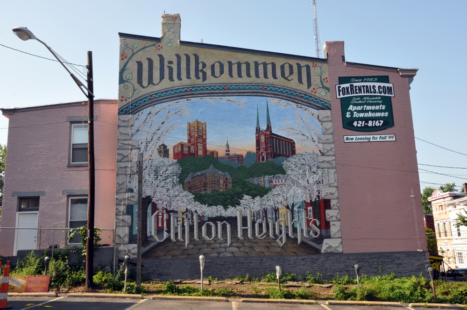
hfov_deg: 53.2
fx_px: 466
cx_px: 234
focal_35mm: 36
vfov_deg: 36.8
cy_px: 155
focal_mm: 24
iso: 200
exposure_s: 1/125
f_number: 11
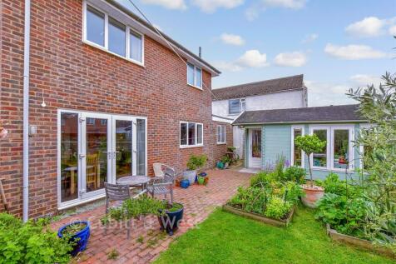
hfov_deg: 100.4
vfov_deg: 77.3
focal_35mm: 15
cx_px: 198
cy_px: 132
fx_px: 165
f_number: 8
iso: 500
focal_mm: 10
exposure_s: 1/250
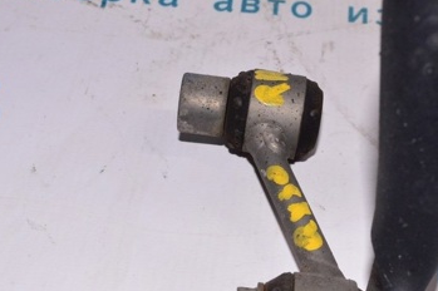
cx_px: 277
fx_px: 802
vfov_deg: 20.5
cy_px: 199
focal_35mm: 66
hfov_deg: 30.4
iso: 1600
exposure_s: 1/200
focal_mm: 24
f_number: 8
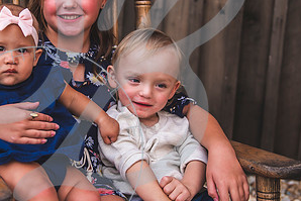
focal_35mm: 70
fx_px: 586
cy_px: 65
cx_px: 90
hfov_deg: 28.6
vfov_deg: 19.4
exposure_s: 1/320
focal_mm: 36
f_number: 2.8
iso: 100
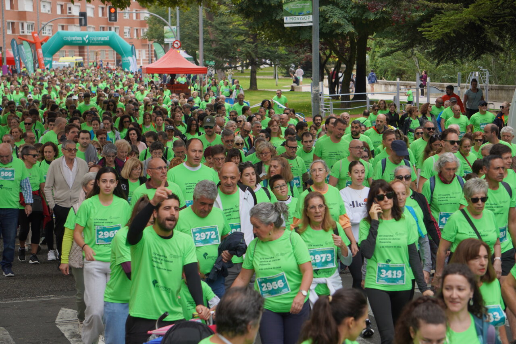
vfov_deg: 12.9
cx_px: 258
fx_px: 1526
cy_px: 172
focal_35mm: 106
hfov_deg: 19.2
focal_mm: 71
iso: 100
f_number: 5.6
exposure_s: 1/160
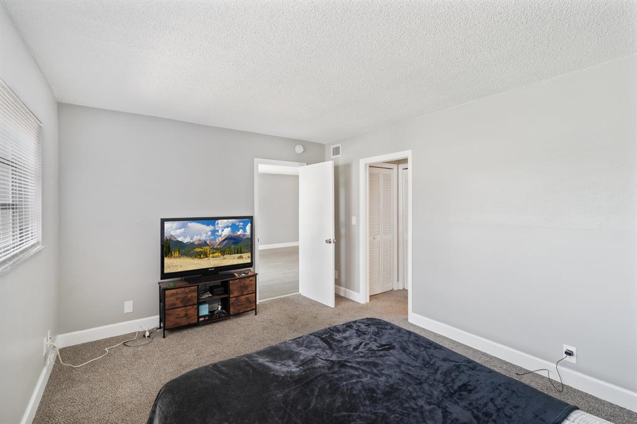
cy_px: 212
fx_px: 283
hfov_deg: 96.8
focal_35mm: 16
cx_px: 318
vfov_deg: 73.7
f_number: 9
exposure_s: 2
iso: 100
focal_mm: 16
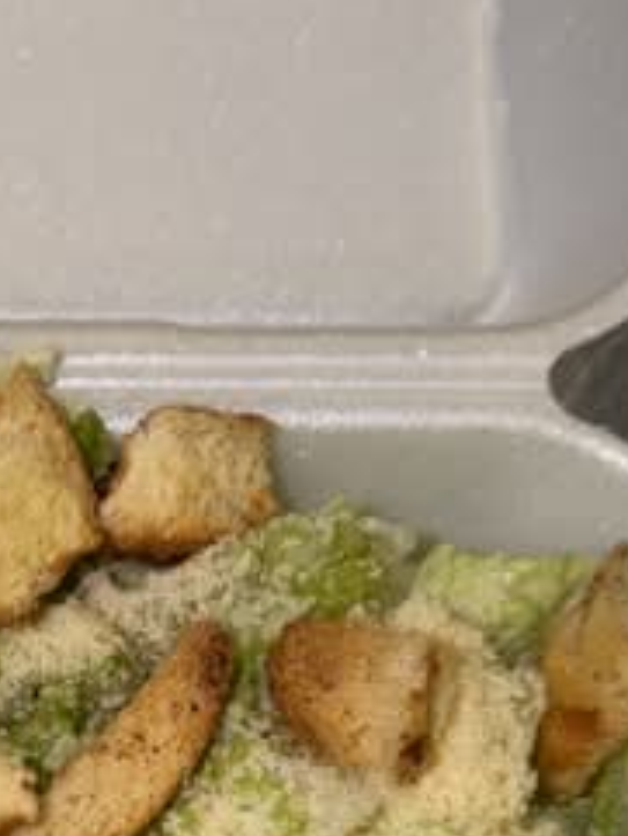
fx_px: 1764
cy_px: 872
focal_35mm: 73
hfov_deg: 19.7
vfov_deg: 25.1
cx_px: 21
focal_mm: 6.76
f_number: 1.78
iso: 50
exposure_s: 1/80
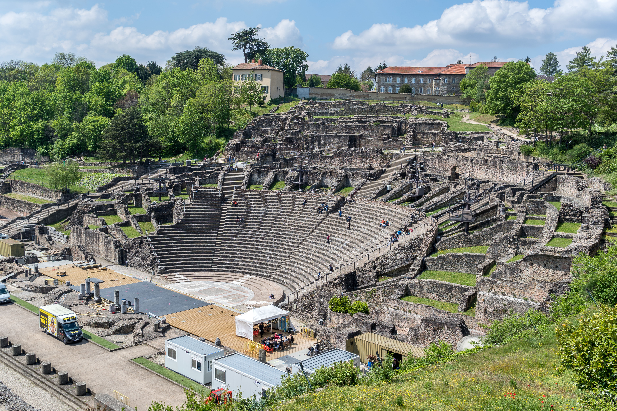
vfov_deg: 36.9
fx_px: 617
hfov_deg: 53.1
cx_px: 308
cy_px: 206
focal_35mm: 36
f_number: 8
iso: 100
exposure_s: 1/200
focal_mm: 36
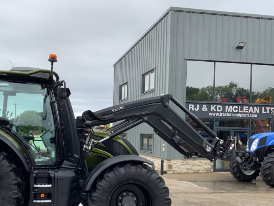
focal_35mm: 43
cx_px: 83
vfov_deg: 33.3
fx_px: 340
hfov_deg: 43.0
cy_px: 134
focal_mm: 3
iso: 16
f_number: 1.8
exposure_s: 1/1144
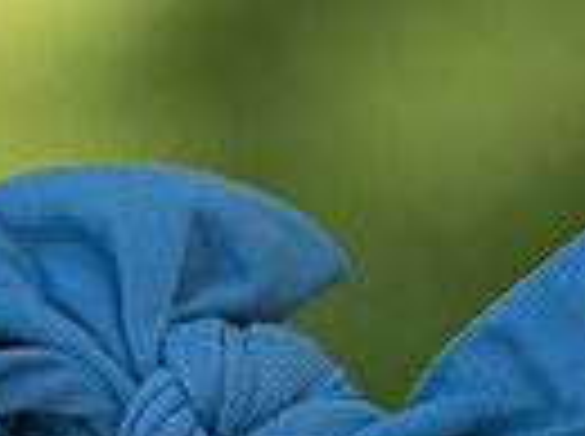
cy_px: 1299
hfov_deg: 4.6
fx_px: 7321
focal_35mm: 434
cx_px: -202
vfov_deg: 3.3
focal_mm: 101
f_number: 7.1
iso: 400
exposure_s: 1/320
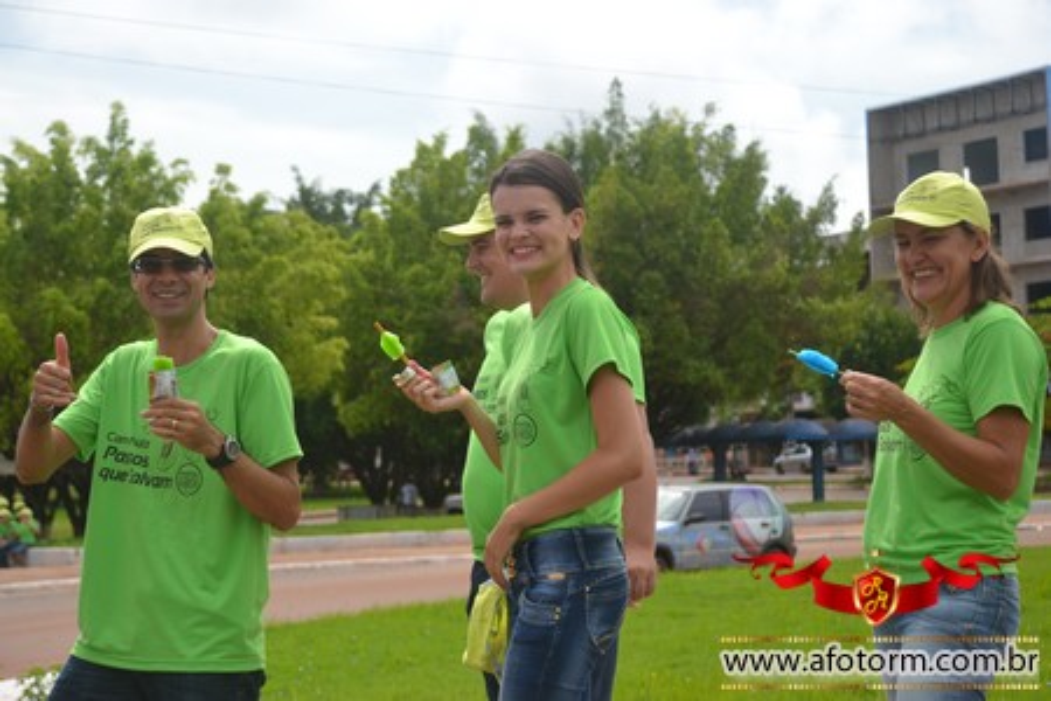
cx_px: 526
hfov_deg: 23.4
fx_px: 2540
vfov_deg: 15.7
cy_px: 350
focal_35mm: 87
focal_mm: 58
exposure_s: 1/500
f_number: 5.6
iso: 110
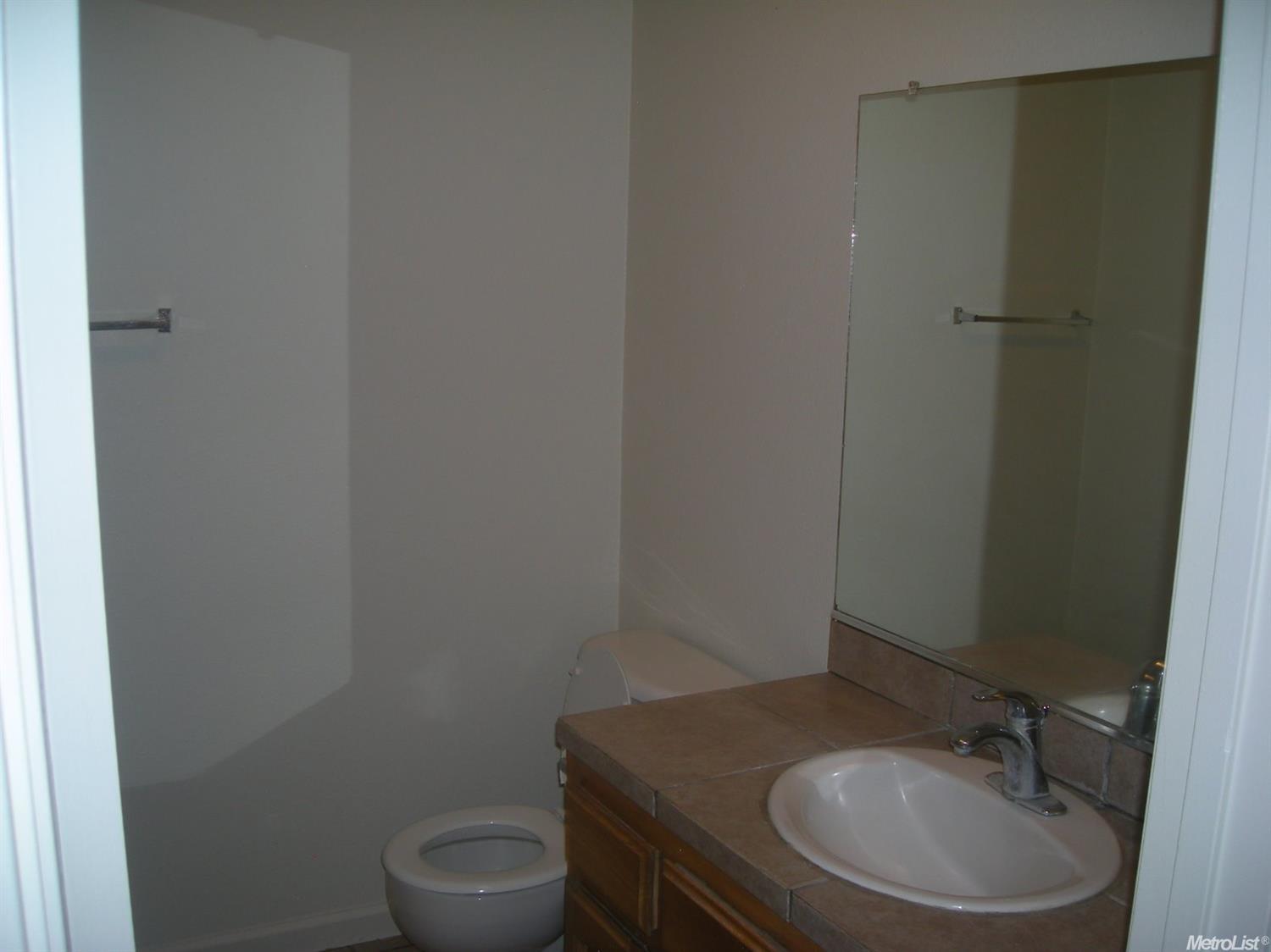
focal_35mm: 35
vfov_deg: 40.7
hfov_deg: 52.6
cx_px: 636
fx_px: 1285
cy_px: 476
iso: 50
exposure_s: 1/30
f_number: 2.8
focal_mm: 5.7
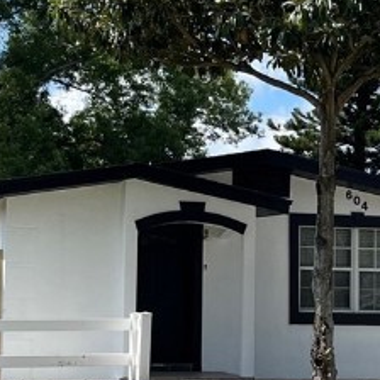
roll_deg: -0.4
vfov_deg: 16.6
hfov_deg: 16.6
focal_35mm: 105
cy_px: 212
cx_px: 204
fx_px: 1304
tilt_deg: +4.0
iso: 50
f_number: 1.6
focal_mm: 5.1
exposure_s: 1/2967
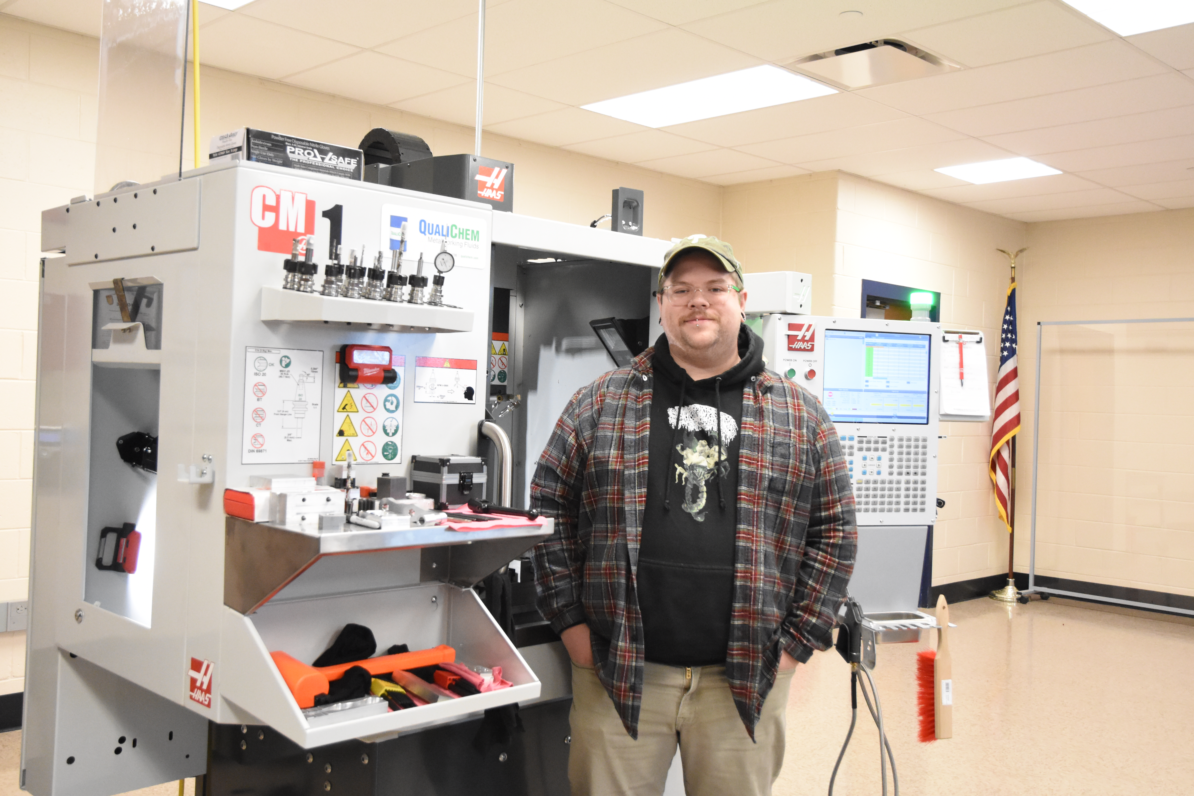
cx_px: 597
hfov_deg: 57.2
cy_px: 398
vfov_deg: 40.0
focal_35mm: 33
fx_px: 1094
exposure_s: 1/100
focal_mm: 22
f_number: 5
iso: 4000
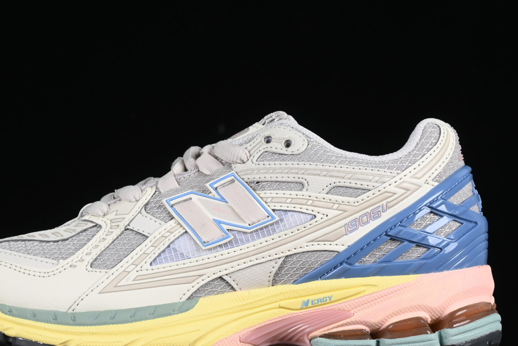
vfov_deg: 10.3
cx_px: 227
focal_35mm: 133
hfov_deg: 15.4
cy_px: 169
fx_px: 1914
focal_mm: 50
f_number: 8
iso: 160
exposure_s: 1/80
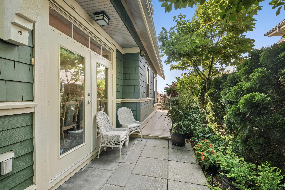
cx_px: 142
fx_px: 119
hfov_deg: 100.4
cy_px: 95
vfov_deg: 77.3
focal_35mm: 15
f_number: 7.1
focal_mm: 10
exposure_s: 1/50
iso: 400
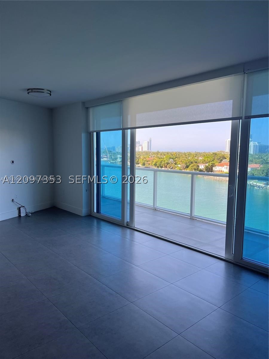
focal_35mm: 26
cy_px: 180
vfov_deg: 67.3
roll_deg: +0.2
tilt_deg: -5.6
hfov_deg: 53.1
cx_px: 134
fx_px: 269
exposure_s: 1/558
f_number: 1.5
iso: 50
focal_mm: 5.7
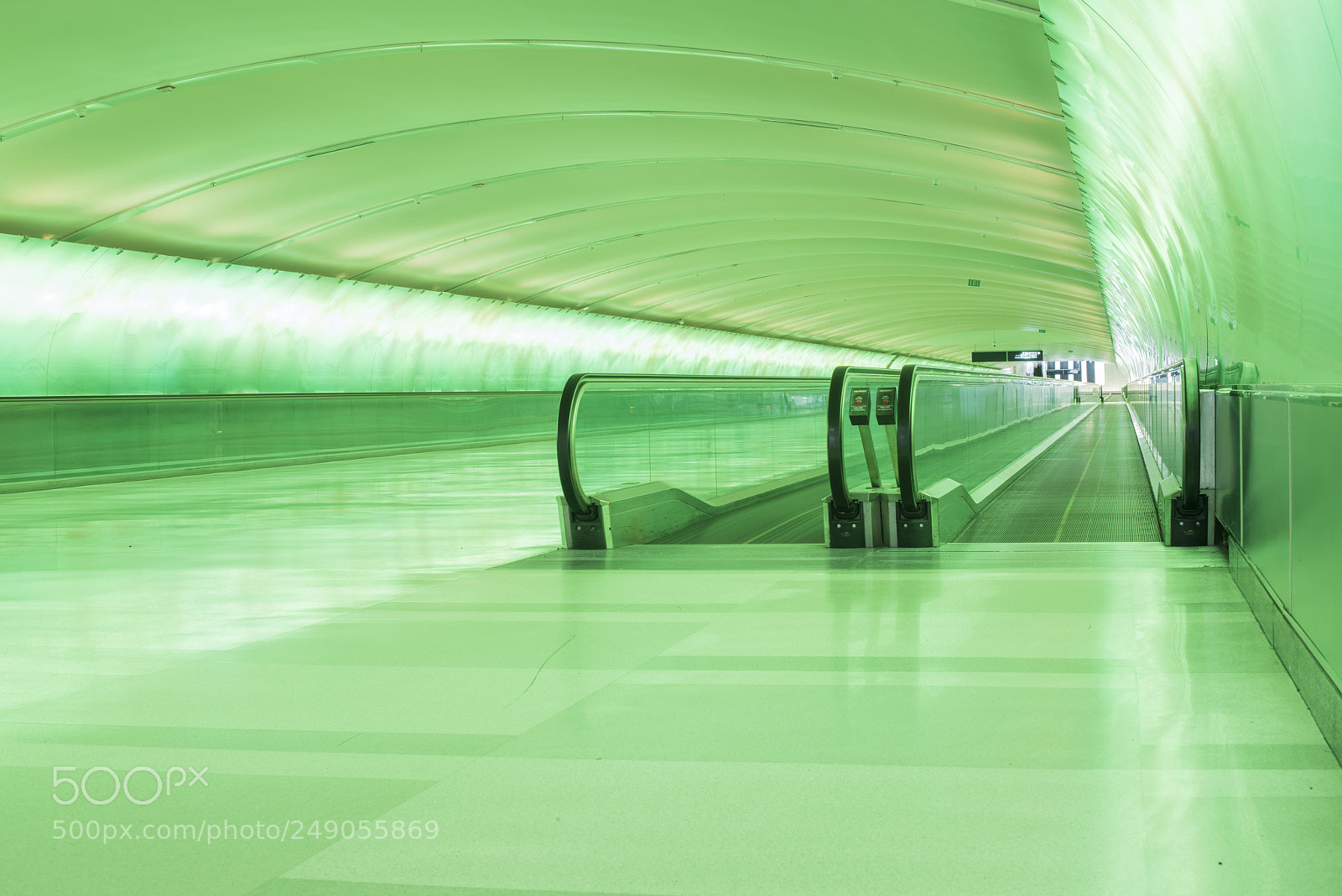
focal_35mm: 50
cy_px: 448
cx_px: 671
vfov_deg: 27.0
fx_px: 1864
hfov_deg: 39.6
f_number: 11
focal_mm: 50
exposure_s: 4
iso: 100
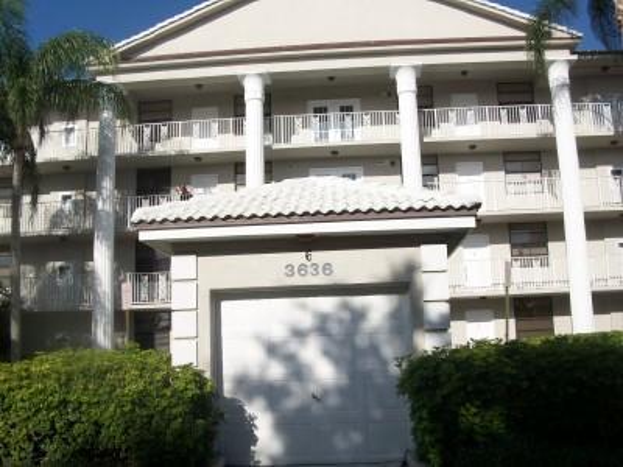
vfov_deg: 41.8
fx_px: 612
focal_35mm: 34
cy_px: 234
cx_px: 312
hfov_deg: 54.0
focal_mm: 5.7
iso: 64
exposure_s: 1/452
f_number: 5.5
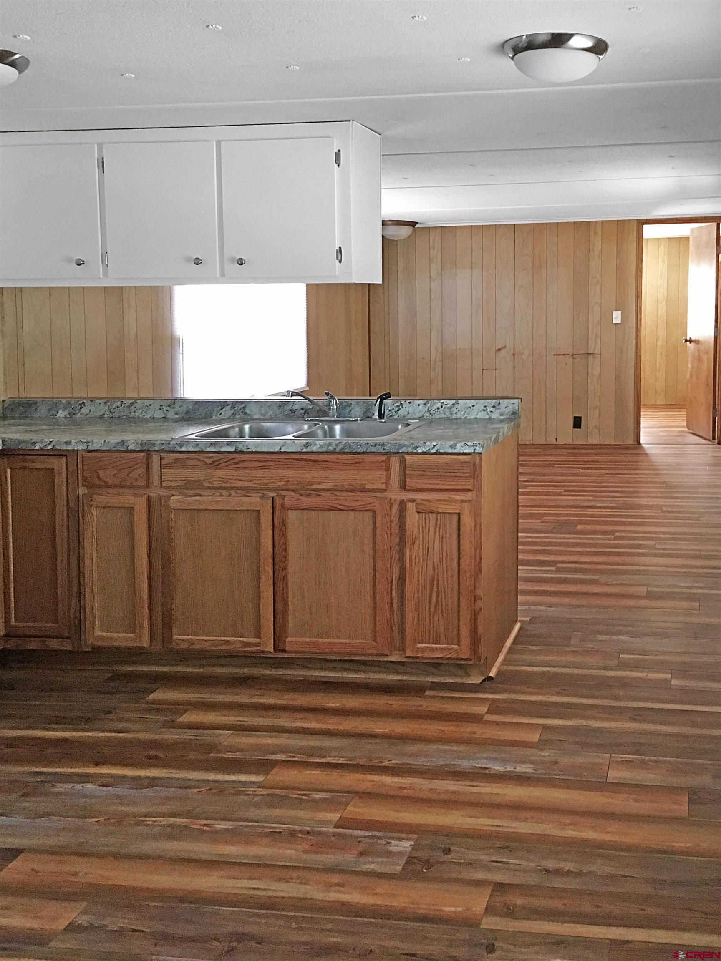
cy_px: 480
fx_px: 805
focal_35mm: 29
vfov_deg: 61.7
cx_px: 360
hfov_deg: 48.2
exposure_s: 1/30
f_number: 2.2
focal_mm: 4.15
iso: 200
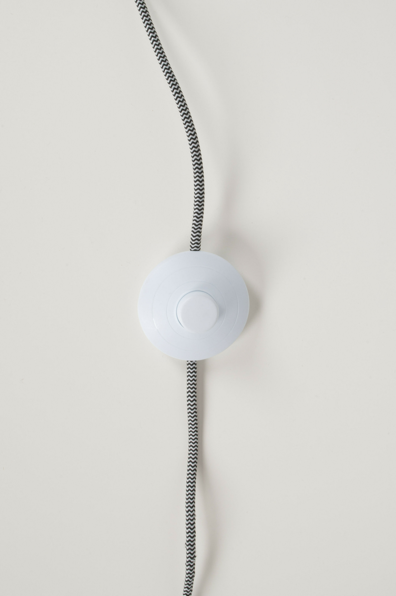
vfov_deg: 36.9
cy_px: 298
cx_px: 198
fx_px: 893
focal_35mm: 54
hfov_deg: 25.0
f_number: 22
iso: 200
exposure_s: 1/100
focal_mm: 36
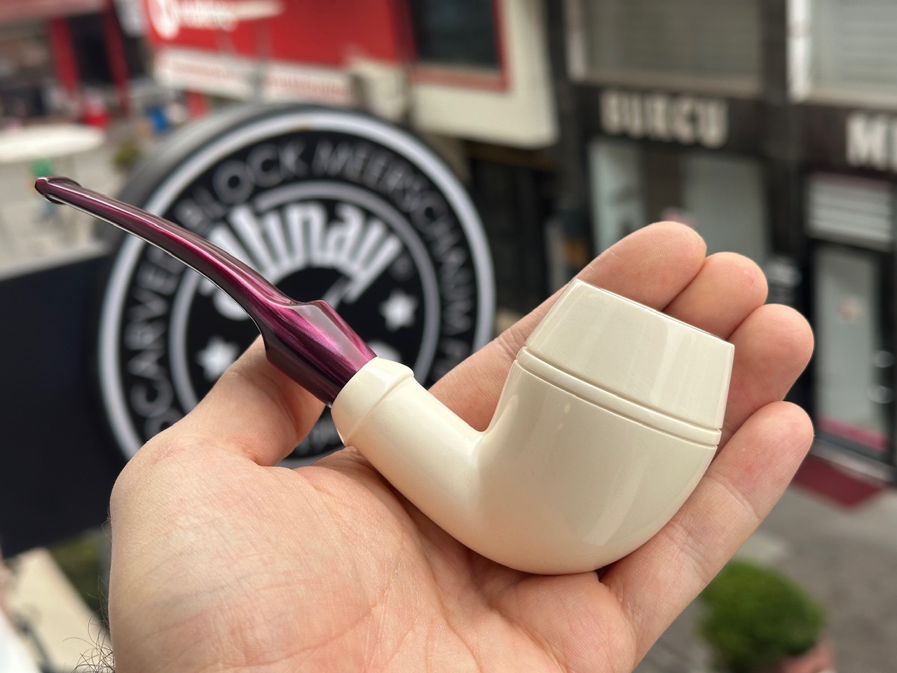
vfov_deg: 30.3
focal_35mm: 48
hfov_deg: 39.7
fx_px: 1244
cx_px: 448
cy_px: 336
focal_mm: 6.86
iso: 64
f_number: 1.78
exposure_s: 1/369
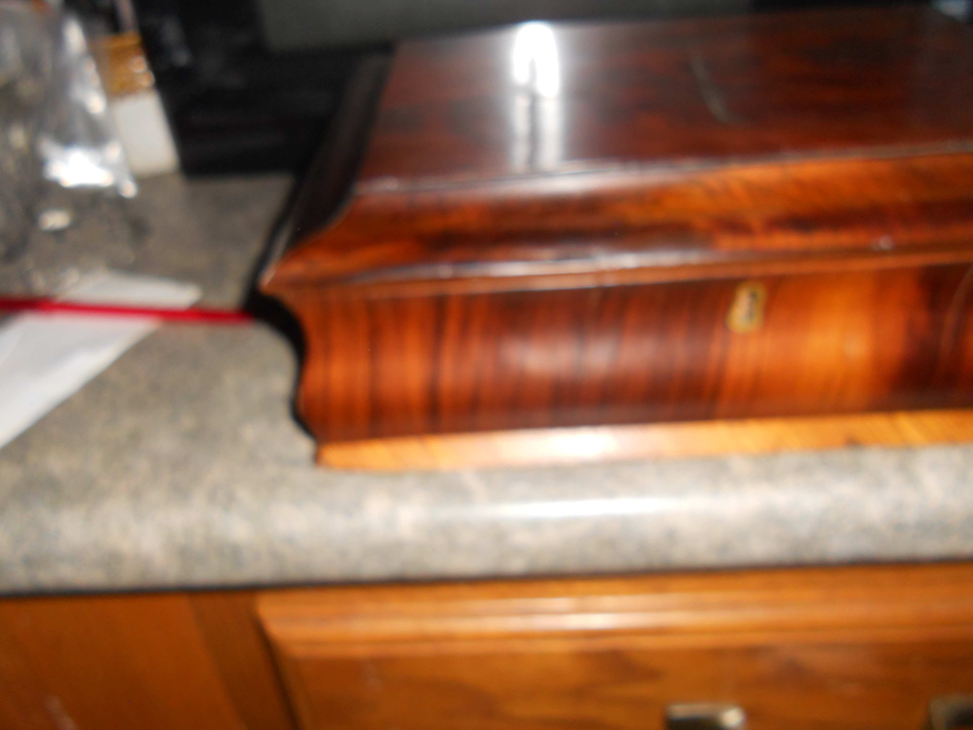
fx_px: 899
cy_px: 365
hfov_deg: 56.8
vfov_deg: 44.2
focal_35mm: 32
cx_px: 486
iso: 200
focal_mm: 5.8
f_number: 8.8
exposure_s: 1/25
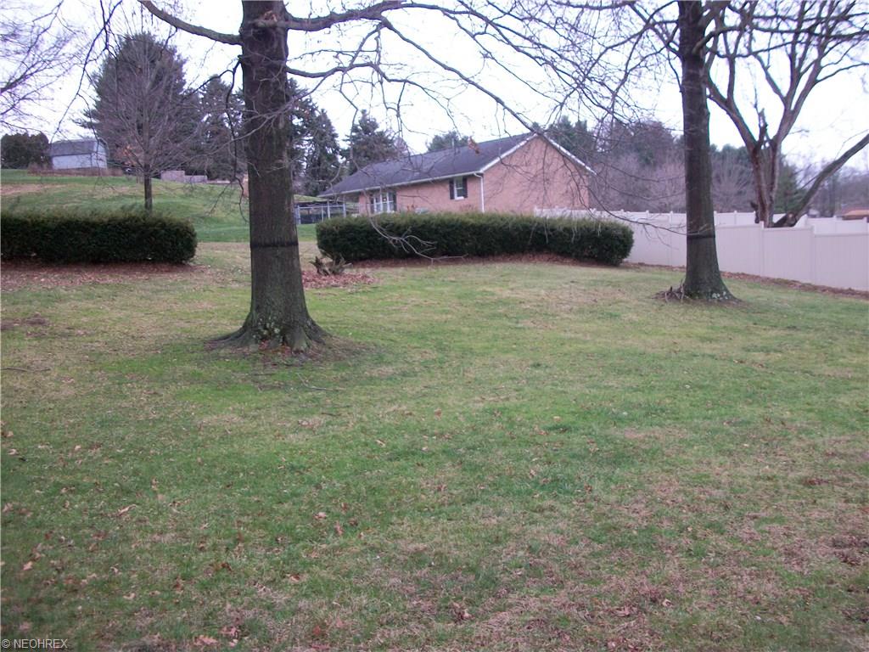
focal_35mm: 32
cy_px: 326
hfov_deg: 56.8
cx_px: 434
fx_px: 803
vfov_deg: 44.2
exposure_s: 1/50
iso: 80
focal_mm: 5.7
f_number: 2.9
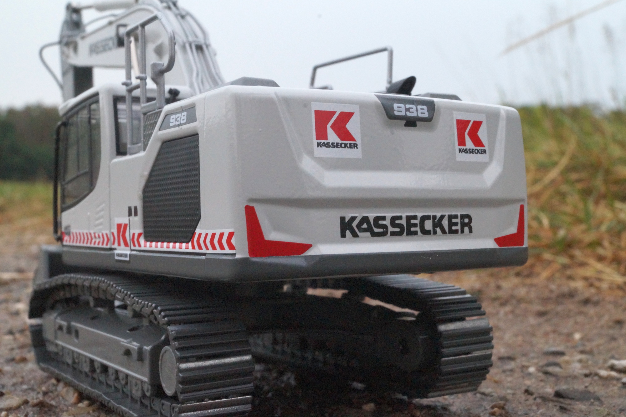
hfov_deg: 37.9
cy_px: 208
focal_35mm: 52
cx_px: 313
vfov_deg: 25.7
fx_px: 912
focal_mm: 35
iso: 3200
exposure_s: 1/15
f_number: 22
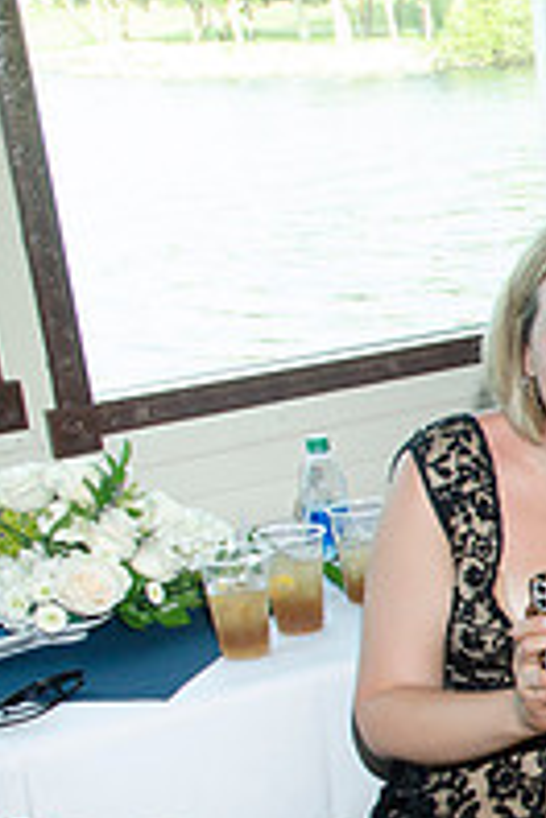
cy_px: 574
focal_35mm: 79
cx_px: 1063
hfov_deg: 14.6
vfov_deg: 25.5
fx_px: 1797
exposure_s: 1/125
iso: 400
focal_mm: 18
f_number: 5.6
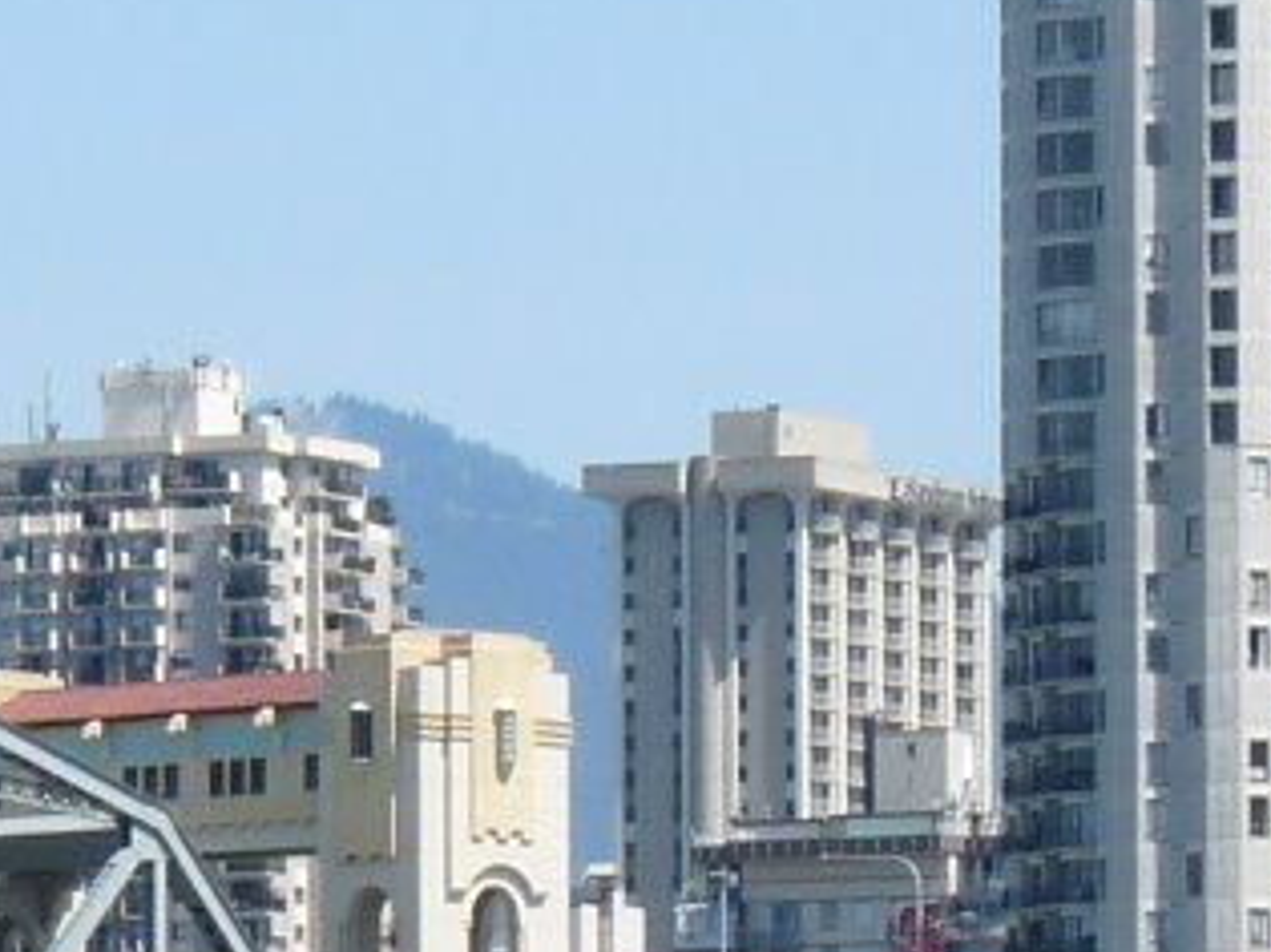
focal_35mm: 449
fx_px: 16480
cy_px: 1456
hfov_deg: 4.4
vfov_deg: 3.3
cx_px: -605
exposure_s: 1/320
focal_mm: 13.8
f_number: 5.6
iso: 100
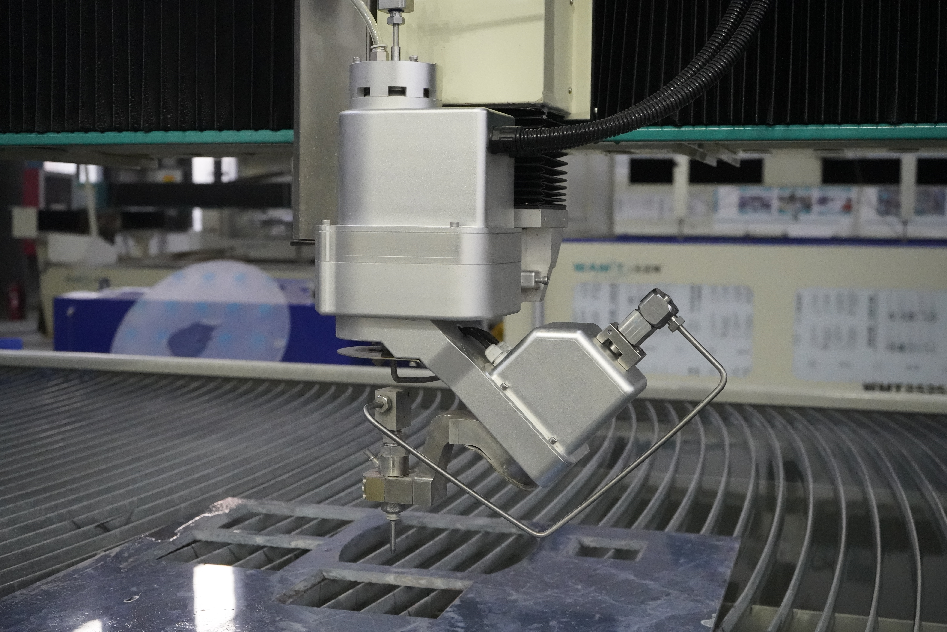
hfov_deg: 44.5
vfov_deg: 30.5
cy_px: 316
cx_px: 474
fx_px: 1157
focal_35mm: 44
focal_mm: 44
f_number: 5.6
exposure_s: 1/125
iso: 16000
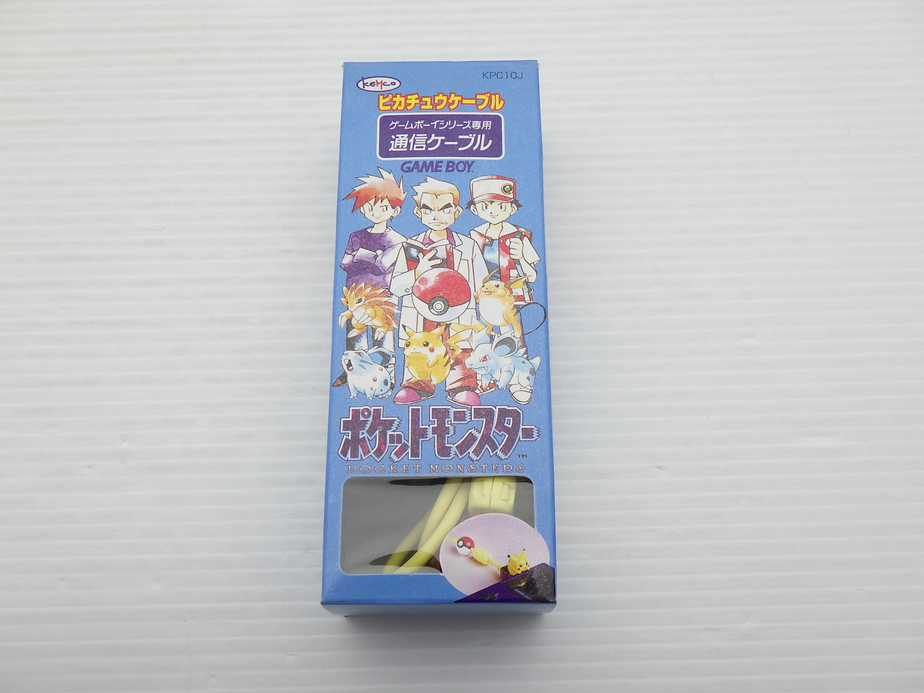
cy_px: 346
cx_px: 462
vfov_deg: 41.8
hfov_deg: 54.0
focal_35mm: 34
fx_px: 908
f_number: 4.6
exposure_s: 1/125
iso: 200
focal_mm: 6.1
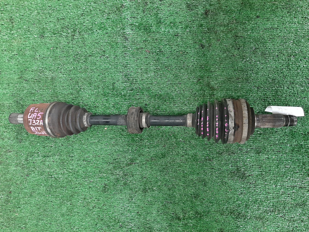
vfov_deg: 53.1
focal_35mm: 26
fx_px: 232
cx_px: 154
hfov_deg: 67.3
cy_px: 116
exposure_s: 1/50
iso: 161
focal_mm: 3.93
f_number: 1.7
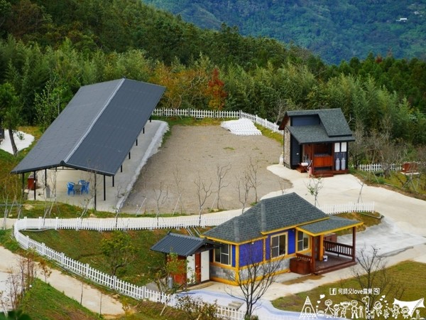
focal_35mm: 192
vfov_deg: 7.7
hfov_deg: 10.3
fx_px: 2363
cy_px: 160
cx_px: 213
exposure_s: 1/250
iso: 200
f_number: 4.9
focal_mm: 96
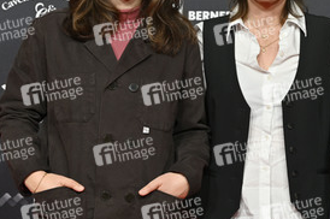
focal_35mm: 135
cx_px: 261
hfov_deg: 15.1
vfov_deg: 10.1
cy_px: 61
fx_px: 1236
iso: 1000
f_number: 5
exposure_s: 1/200
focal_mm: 82
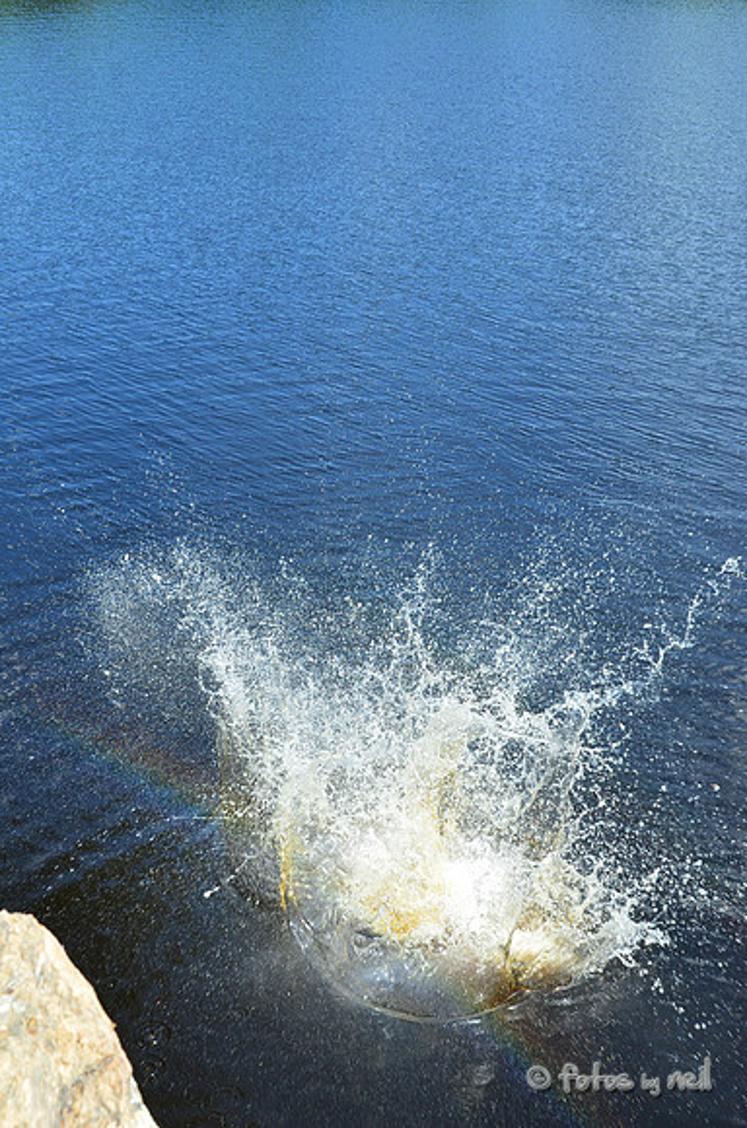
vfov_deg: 46.5
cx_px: 374
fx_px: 1313
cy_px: 564
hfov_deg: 31.7
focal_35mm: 42
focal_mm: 28
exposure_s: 1/320
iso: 400
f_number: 9
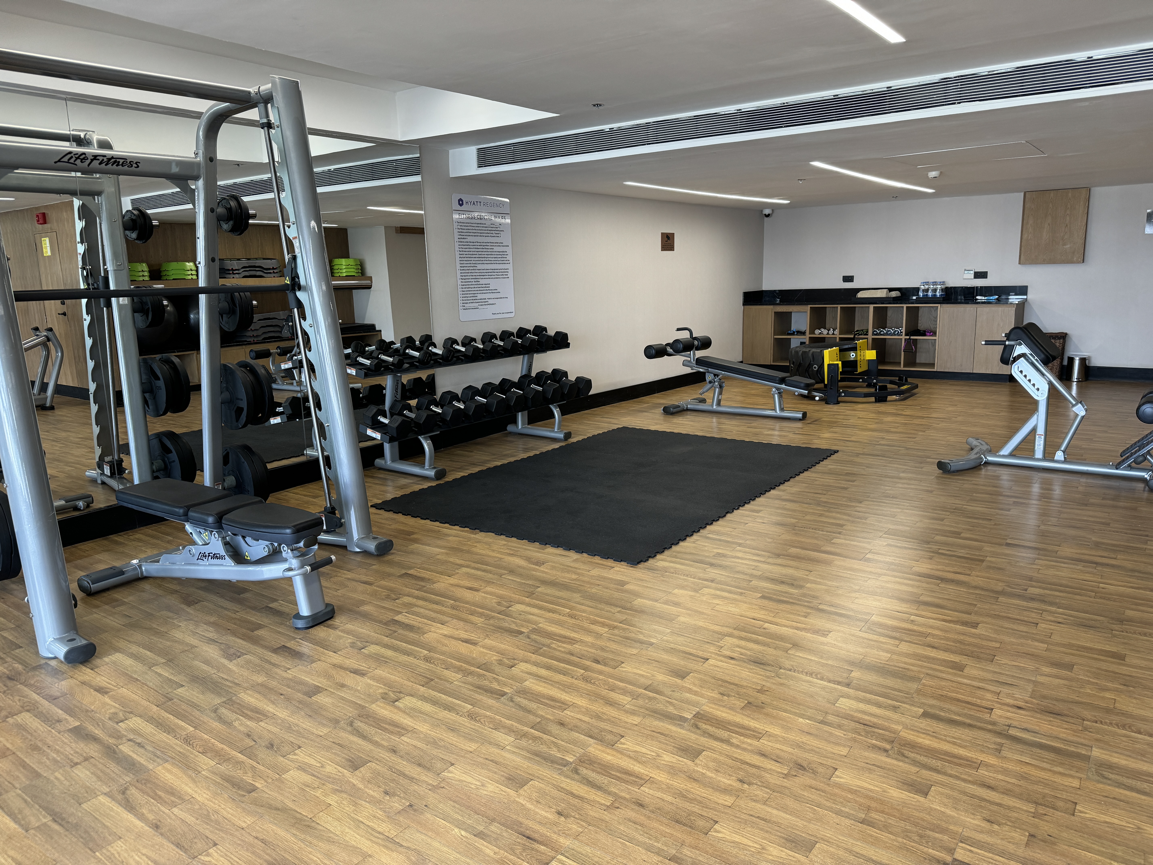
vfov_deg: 56.8
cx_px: 576
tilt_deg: -11.0
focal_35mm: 24
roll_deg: +1.9
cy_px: 432
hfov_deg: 71.6
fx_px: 799
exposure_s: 1/121
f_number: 1.78
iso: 160
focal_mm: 6.86
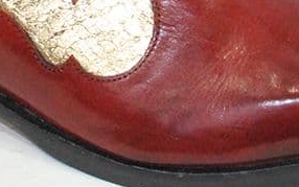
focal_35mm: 154
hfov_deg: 13.6
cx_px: 131
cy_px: -151
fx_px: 1255
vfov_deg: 8.2
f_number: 10
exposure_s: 1/200
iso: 1600
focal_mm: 24
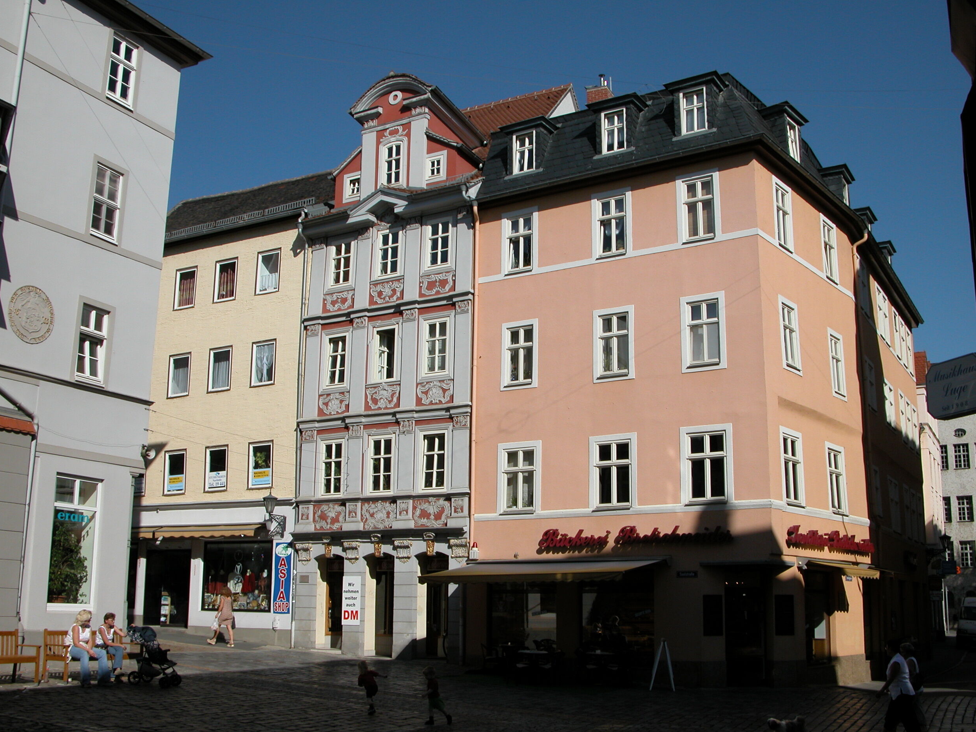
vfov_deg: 38.7
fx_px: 1043
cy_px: 373
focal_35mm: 37
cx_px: 481
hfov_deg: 50.1
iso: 100
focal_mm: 9.2
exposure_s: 1/1000
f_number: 5.7
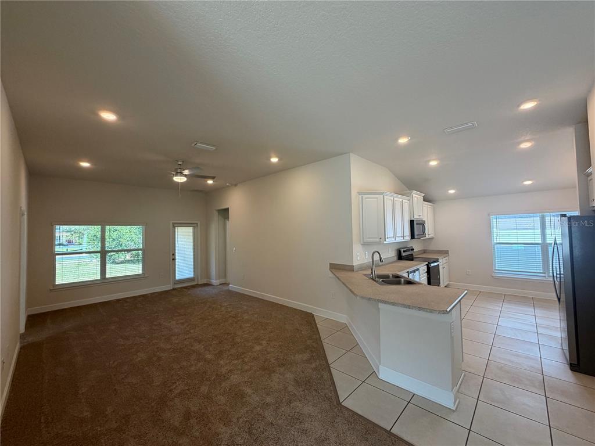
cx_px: 298
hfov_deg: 102.1
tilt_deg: +1.3
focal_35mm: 14
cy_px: 223
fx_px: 241
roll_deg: +0.9
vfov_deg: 85.7
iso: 160
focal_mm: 2.22
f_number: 2.2
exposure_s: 1/120
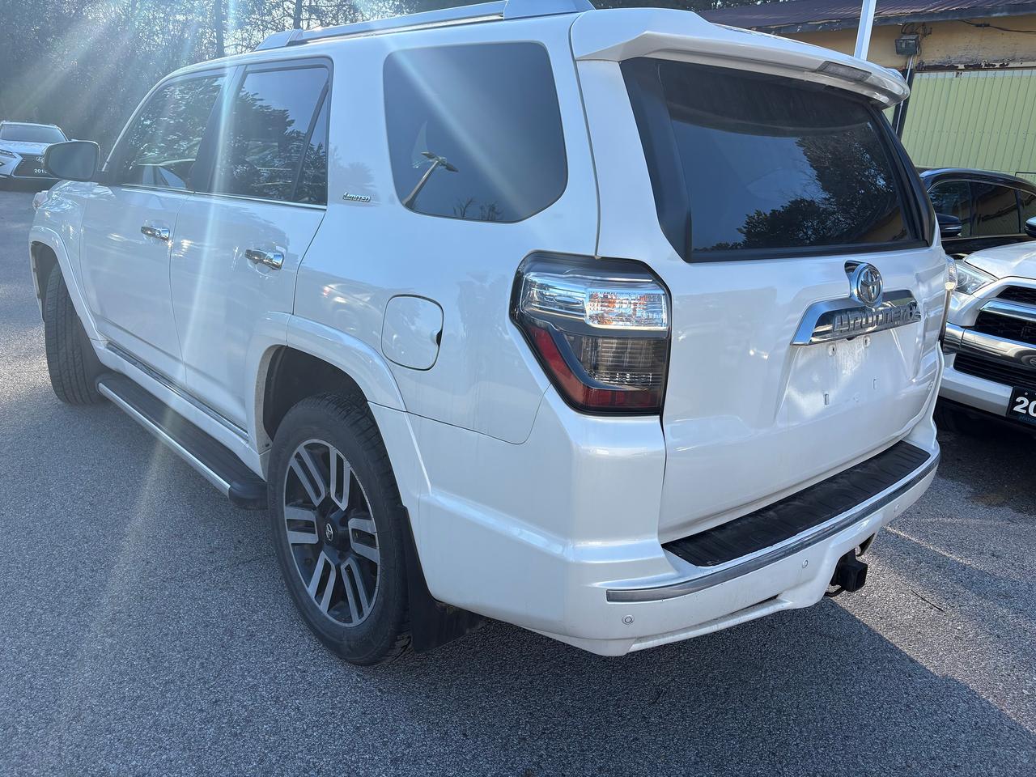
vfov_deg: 53.1
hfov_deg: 67.3
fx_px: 778
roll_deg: -3.5
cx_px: 518
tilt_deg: -15.5
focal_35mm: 26
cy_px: 388
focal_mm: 5.96
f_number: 1.6
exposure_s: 1/959
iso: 50
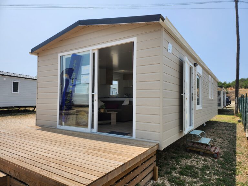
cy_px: 93
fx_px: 172
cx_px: 124
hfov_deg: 71.6
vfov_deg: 56.8
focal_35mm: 24
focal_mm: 5
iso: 50
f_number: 1.8
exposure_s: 1/3502
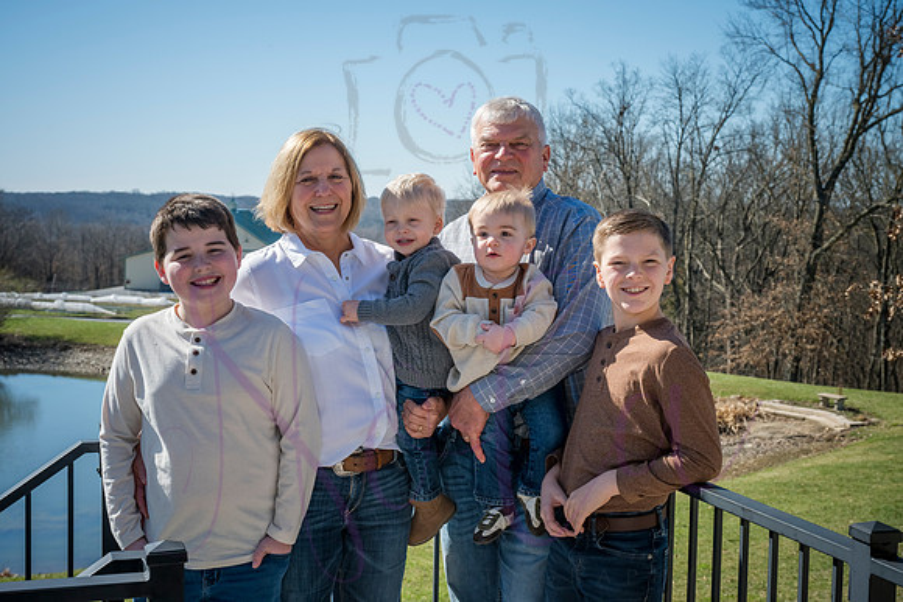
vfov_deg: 27.0
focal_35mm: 50
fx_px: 1254
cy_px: 301
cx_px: 452
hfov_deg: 39.6
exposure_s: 1/640
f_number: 9
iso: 400
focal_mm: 50
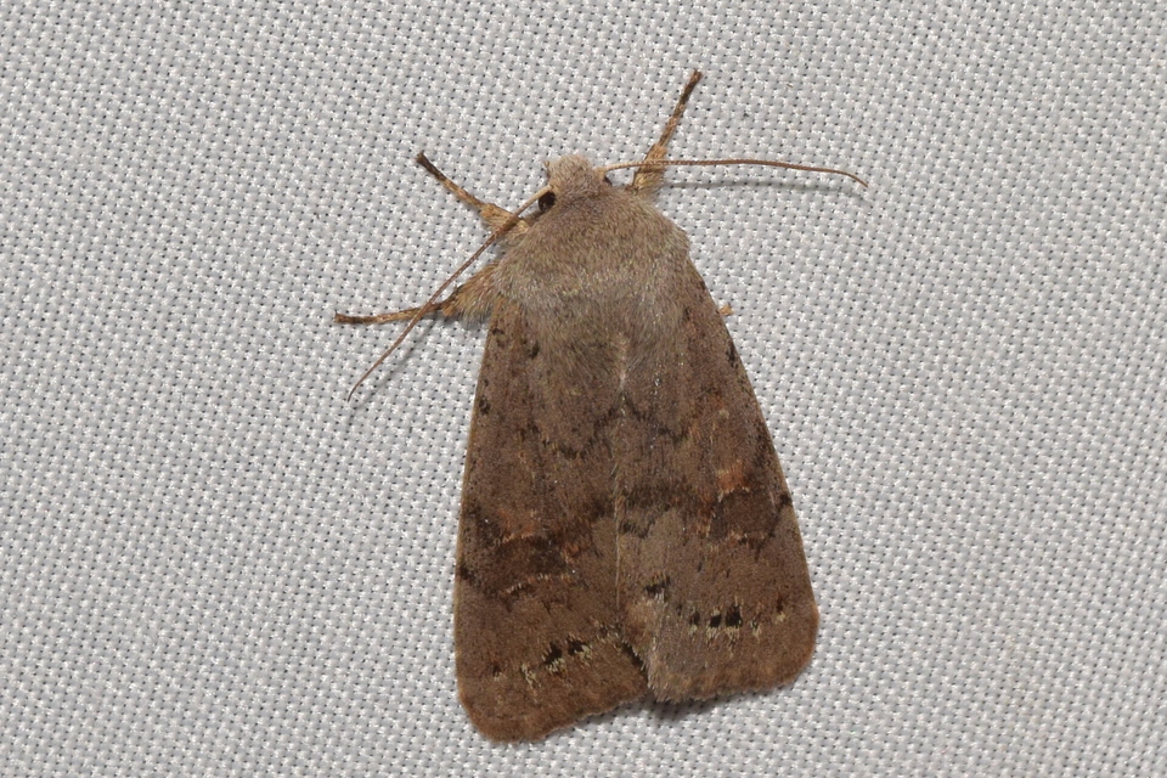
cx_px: 584
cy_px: 389
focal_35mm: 210
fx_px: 6807
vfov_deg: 6.5
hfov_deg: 9.8
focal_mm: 140
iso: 500
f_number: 14
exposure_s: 1/160
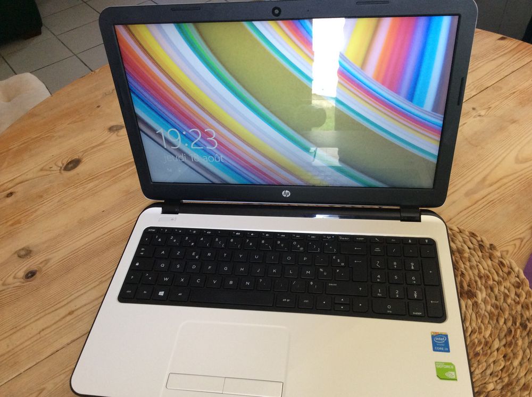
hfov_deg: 56.9
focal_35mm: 32
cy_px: 198
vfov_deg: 44.1
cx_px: 266
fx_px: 491
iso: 100
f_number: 2.4
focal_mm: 3.3
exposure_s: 1/25
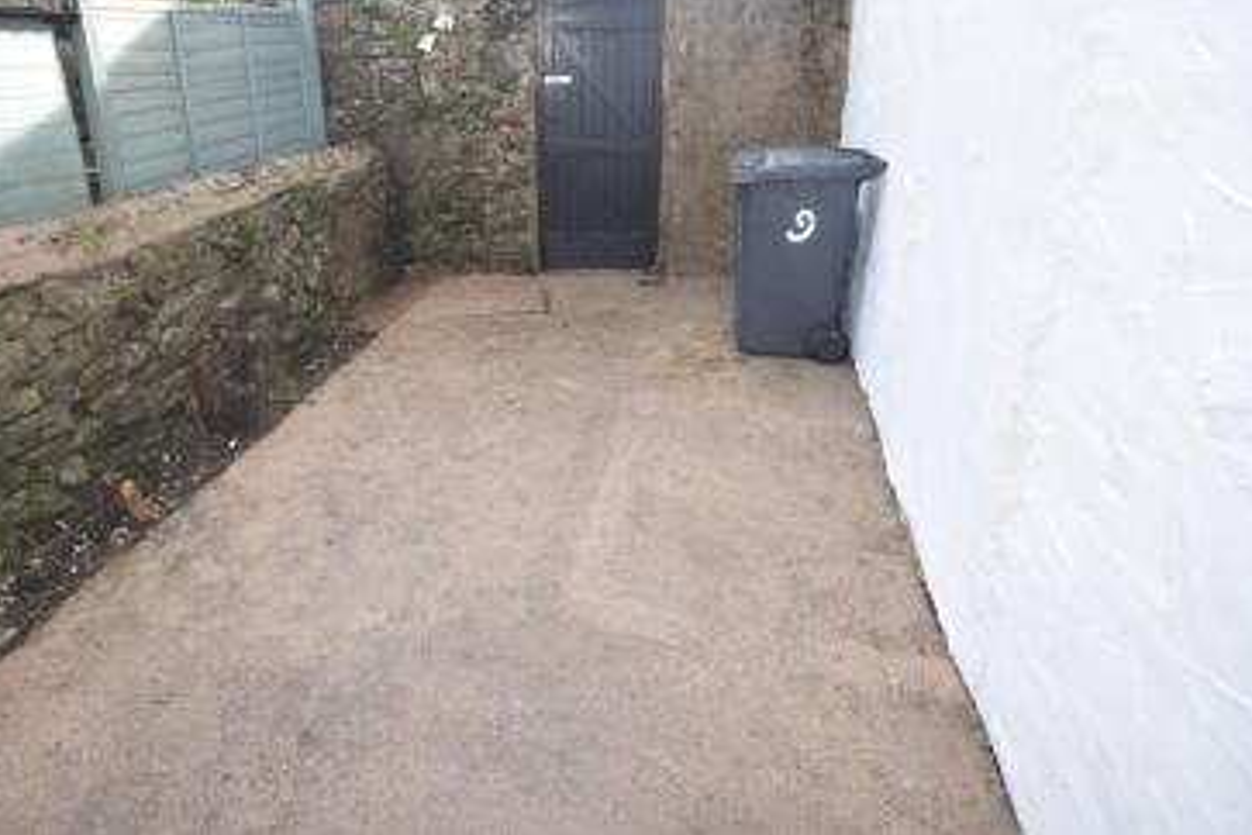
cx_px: 514
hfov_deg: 78.7
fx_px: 753
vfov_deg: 57.0
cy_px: 295
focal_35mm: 22
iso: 320
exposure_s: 1/125
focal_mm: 11
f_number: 5.6
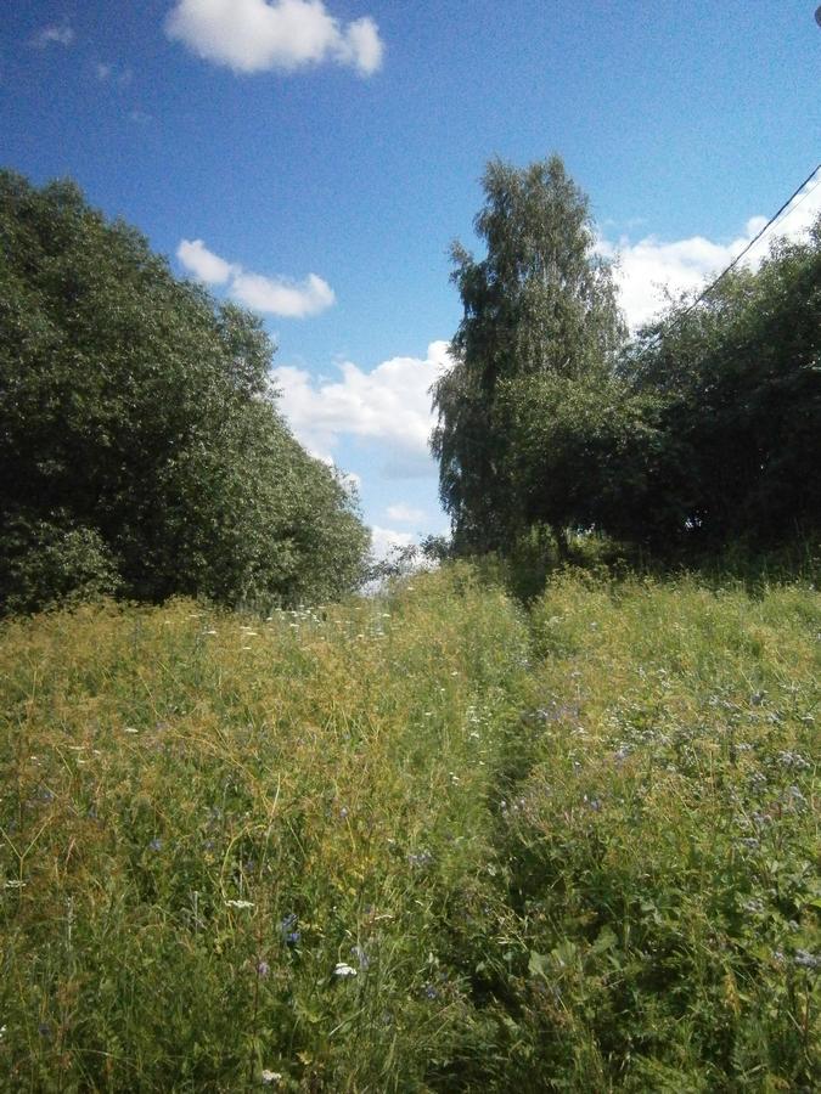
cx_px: 410
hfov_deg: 53.1
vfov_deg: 67.3
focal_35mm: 26
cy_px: 547
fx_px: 822
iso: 800
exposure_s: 1/1600
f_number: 8
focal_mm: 4.7
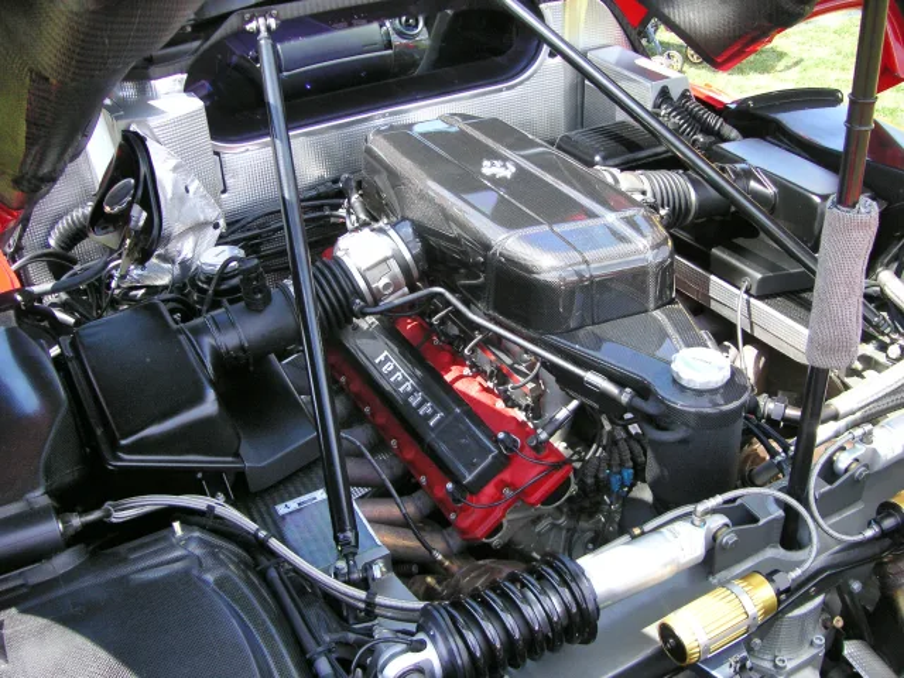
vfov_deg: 38.7
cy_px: 339
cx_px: 452
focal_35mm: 37
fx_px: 966
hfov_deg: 50.1
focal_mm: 6.1
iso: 100
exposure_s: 1/250
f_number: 2.8
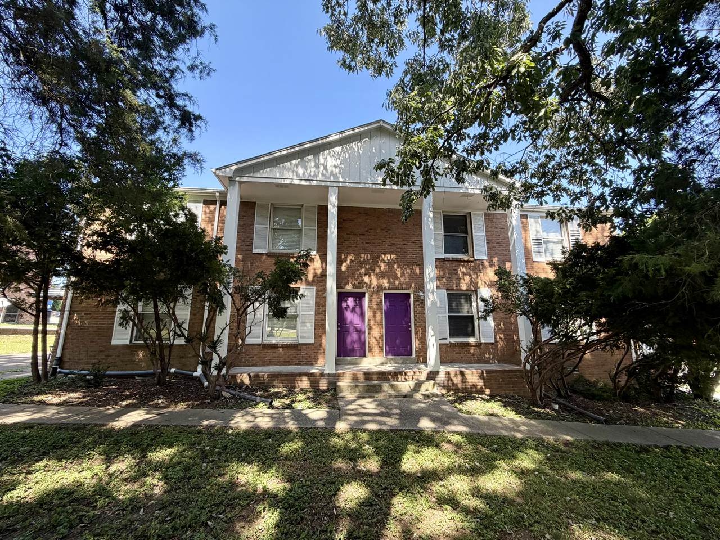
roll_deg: +0.5
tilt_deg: +11.8
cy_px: 270
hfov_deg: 102.1
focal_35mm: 14
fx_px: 291
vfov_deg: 85.7
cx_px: 360
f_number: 2.2
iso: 40
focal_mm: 2.22
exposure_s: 1/169
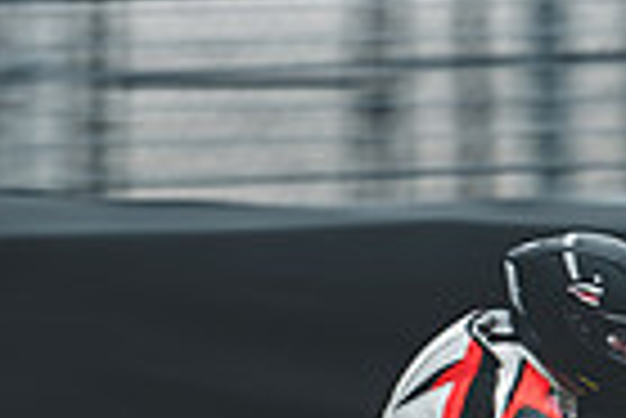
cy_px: 690
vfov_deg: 1.1
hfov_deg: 1.6
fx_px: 21828
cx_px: -676
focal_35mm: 1254
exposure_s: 1/250
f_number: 3.6
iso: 160
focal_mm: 200
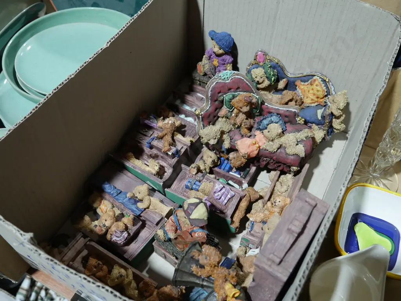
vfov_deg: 39.7
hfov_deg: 51.3
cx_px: 200
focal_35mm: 36
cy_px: 150
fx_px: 417
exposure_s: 1/60
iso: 500
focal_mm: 18
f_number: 4.5
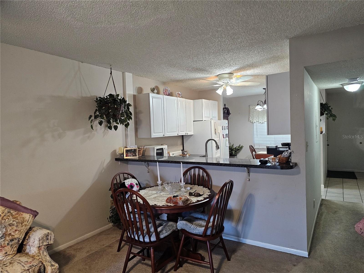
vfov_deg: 58.9
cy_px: 136
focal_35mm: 23
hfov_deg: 73.9
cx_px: 182
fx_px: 242
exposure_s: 1/120
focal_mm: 6.3
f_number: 1.7
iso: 400
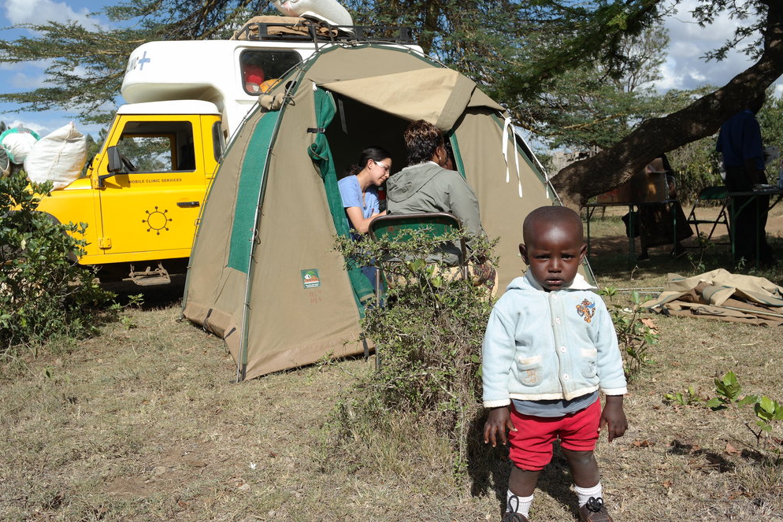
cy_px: 262
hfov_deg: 55.8
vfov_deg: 38.9
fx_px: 740
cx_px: 387
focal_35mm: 34
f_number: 6.3
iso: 100
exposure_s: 1/180
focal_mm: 22
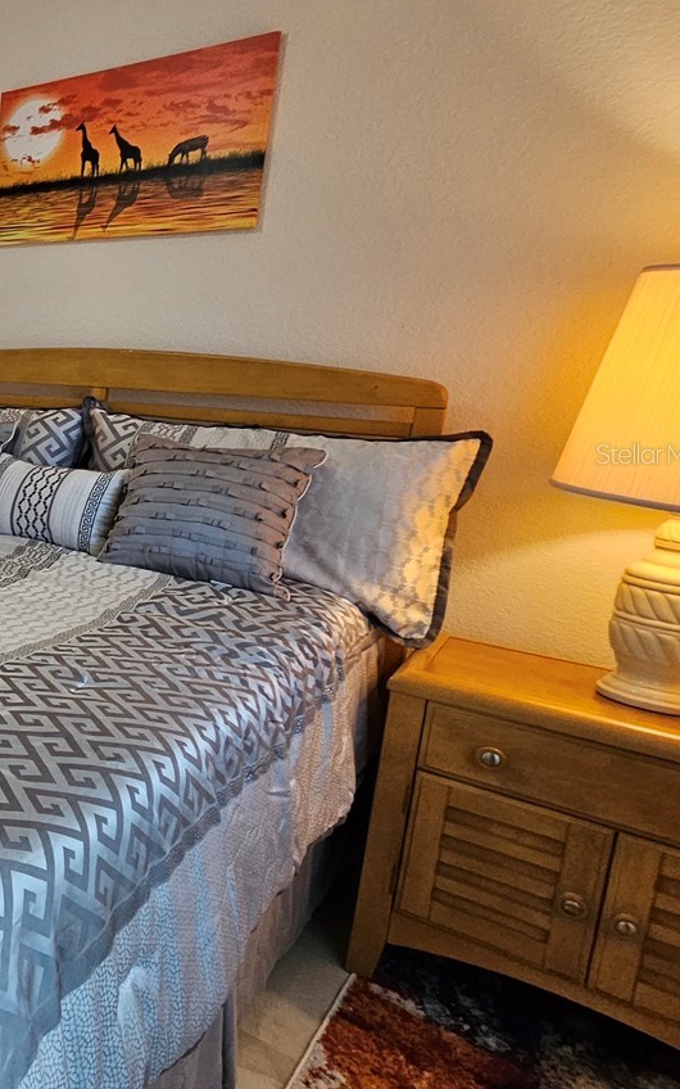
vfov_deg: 69.9
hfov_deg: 30.2
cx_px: -309
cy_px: 453
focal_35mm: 26
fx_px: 771
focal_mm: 2.2
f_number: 2.2
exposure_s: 1/60
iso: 200
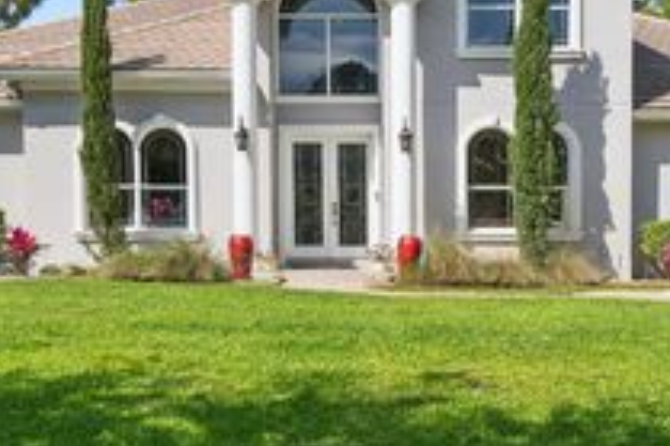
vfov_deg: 29.7
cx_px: 375
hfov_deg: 43.4
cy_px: 197
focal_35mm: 45
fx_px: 840
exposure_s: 1/2000
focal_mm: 12.6
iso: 160
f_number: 3.5
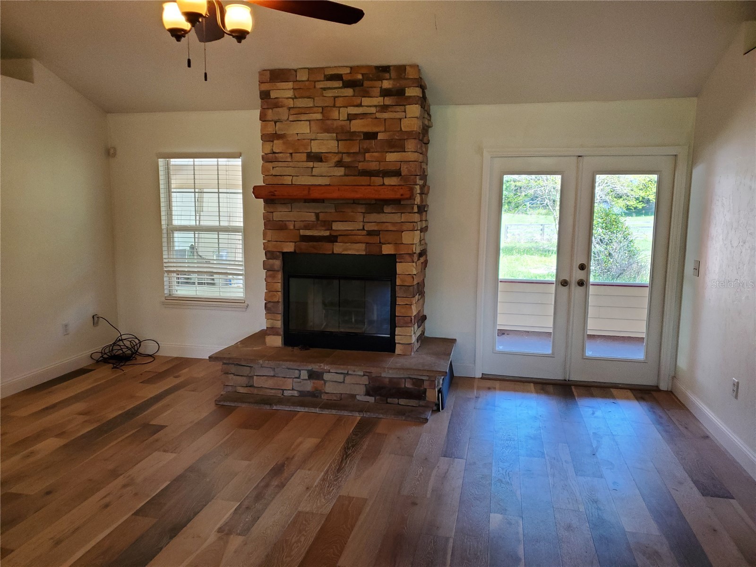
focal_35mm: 26
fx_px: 568
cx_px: 378
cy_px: 284
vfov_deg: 53.1
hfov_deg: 67.3
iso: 250
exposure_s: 1/120
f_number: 1.5
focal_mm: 4.3
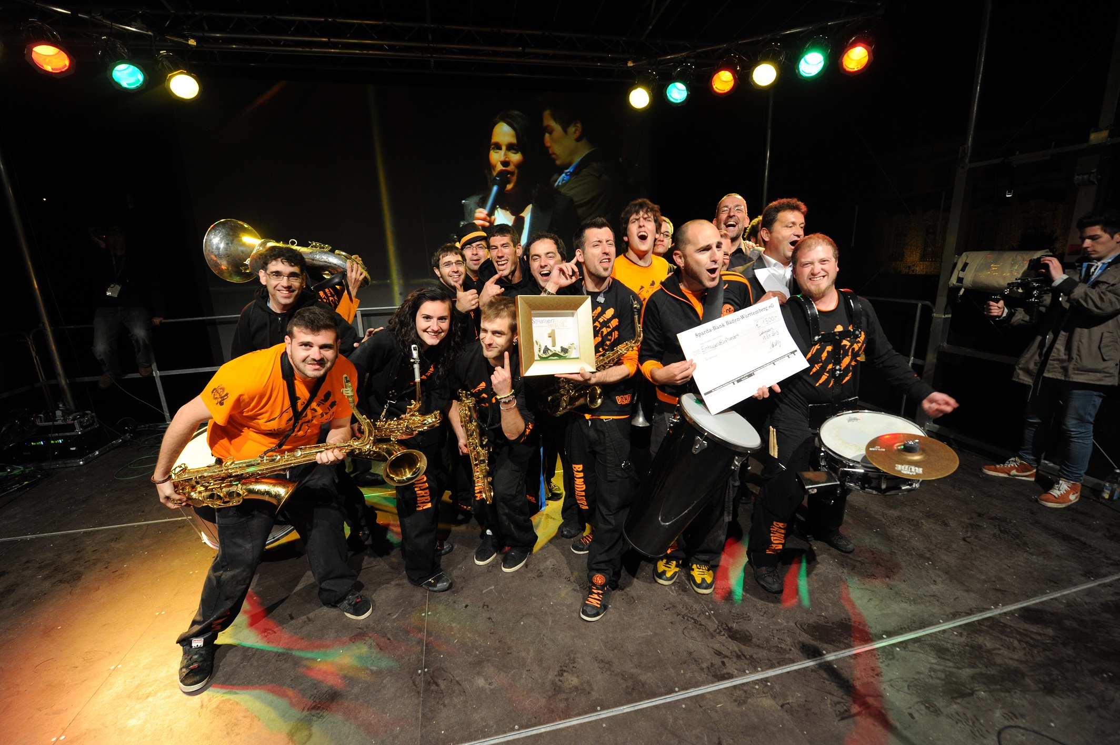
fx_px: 466
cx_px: 560
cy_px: 372
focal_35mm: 15
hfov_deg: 100.4
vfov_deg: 77.3
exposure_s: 1/125
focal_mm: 15
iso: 1250
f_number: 4.5
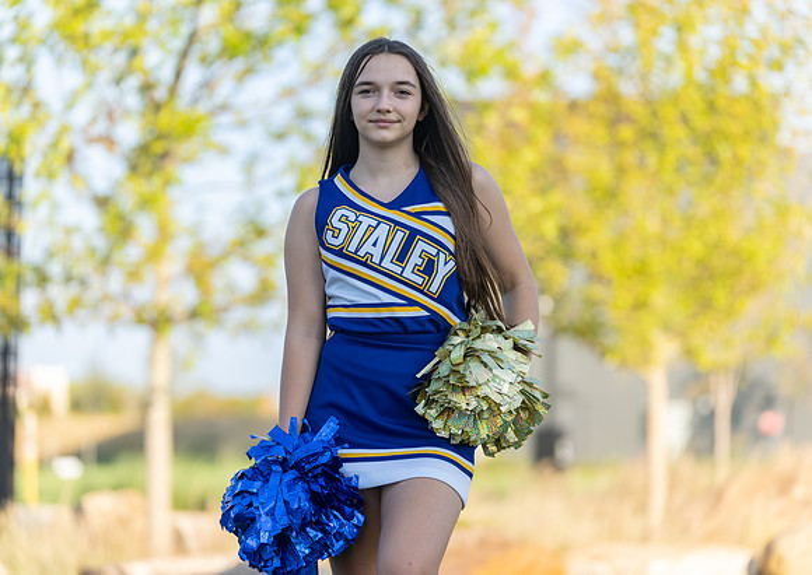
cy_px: 287
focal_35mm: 138
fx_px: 3169
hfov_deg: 14.6
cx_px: 380
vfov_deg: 10.4
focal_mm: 132
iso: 100
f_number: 3.2
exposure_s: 1/400
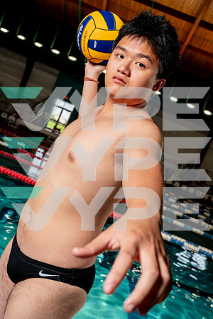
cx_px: 106
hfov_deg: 32.6
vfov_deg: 47.4
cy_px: 160
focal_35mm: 41
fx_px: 364
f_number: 7.1
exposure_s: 1/250
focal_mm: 41
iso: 400
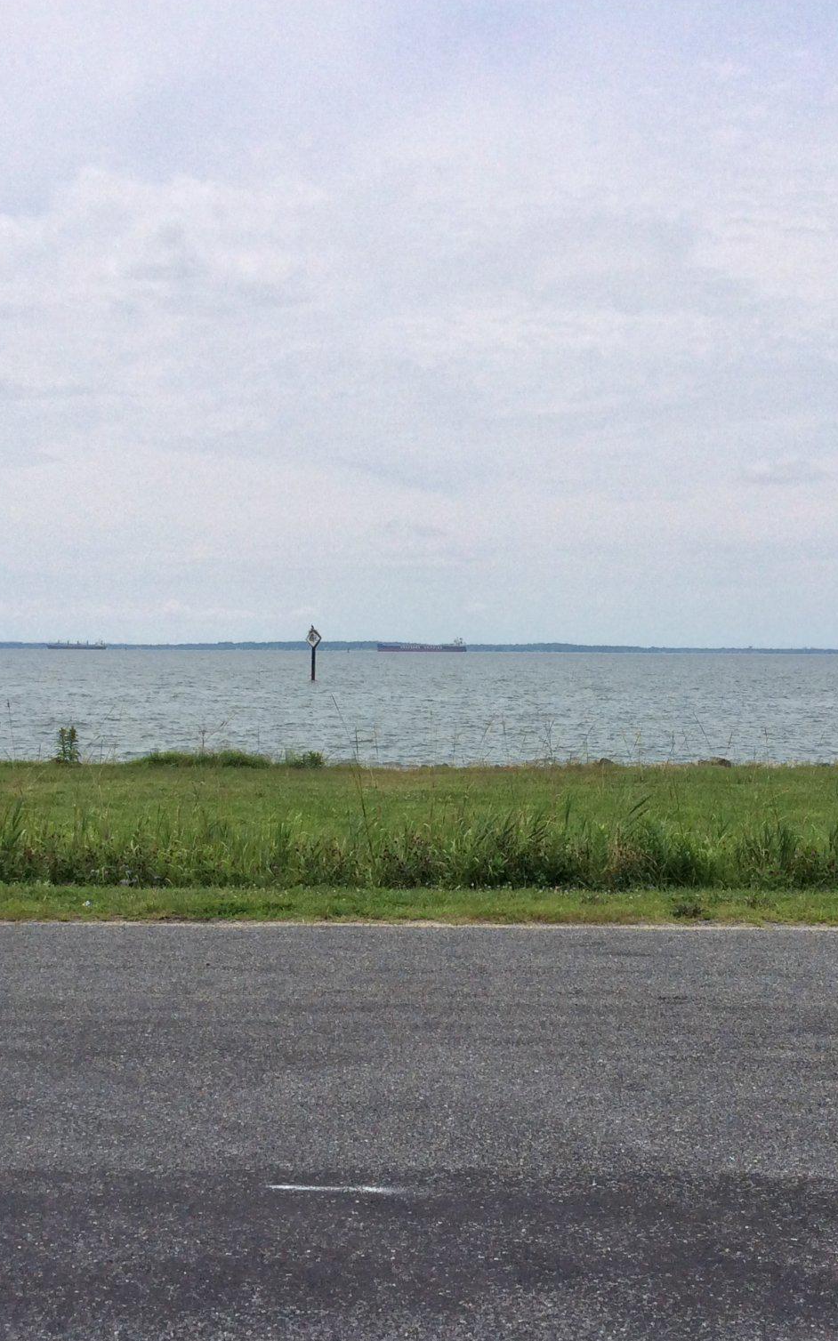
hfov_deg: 27.9
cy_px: 675
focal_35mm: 46
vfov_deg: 43.5
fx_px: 1682
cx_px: 484
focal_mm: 3.3
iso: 32
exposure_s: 1/2387
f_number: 2.4
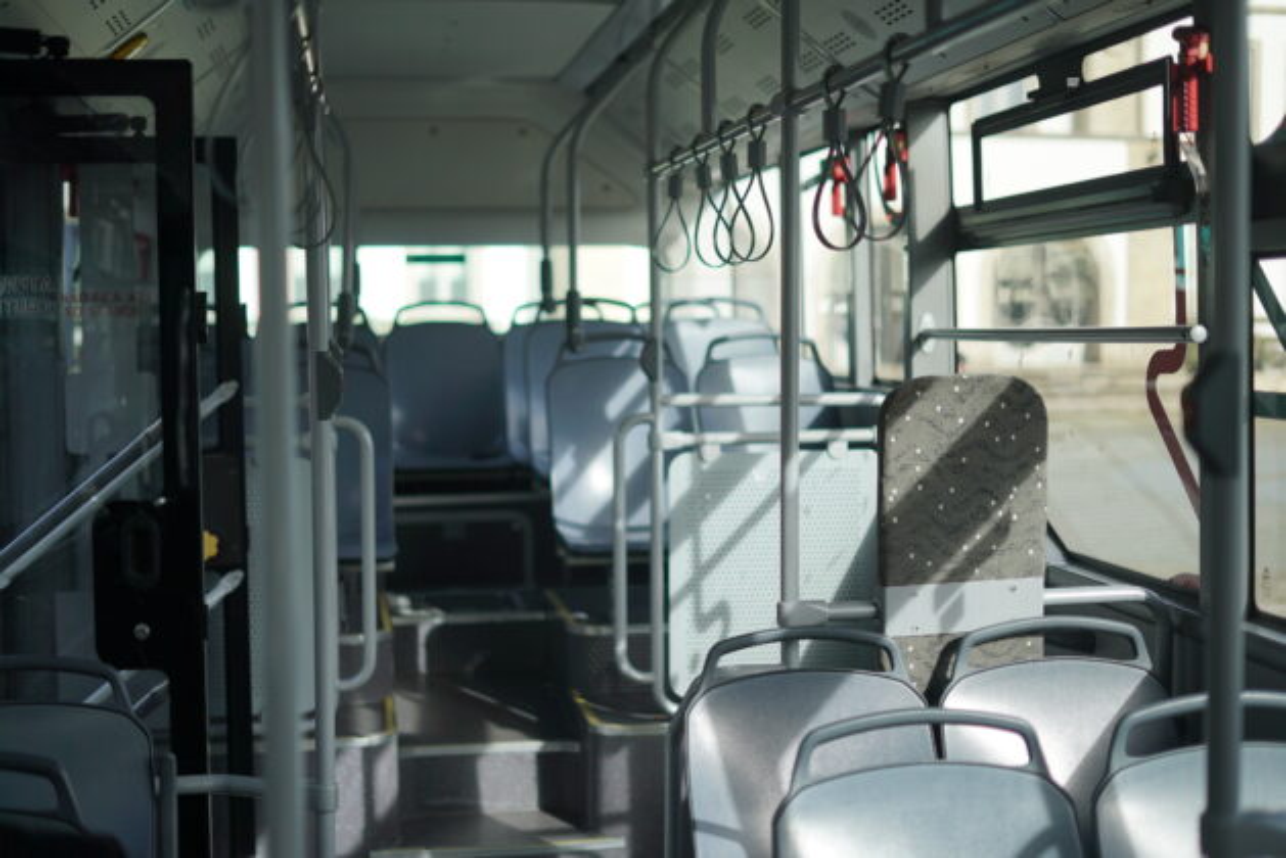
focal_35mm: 50
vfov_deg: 27.0
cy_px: 429
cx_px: 643
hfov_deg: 39.6
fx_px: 1787
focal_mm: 50
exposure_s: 1/2000
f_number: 1.8
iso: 125
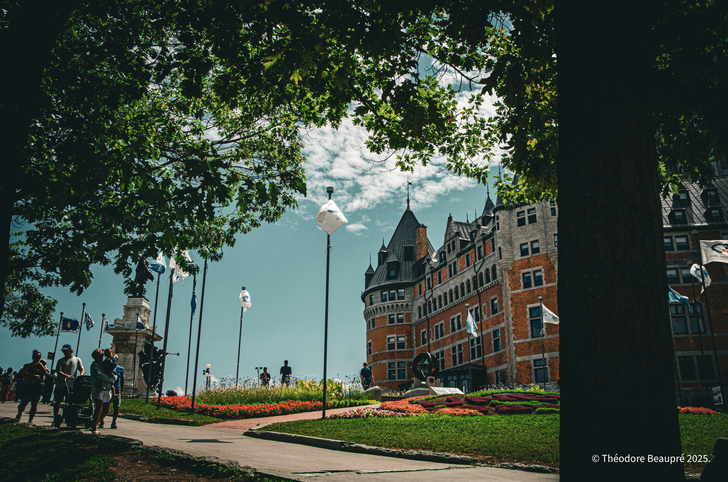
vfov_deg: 41.5
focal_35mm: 32
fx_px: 636
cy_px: 241
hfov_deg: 59.6
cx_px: 364
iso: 125
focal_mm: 21
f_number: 8
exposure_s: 1/250
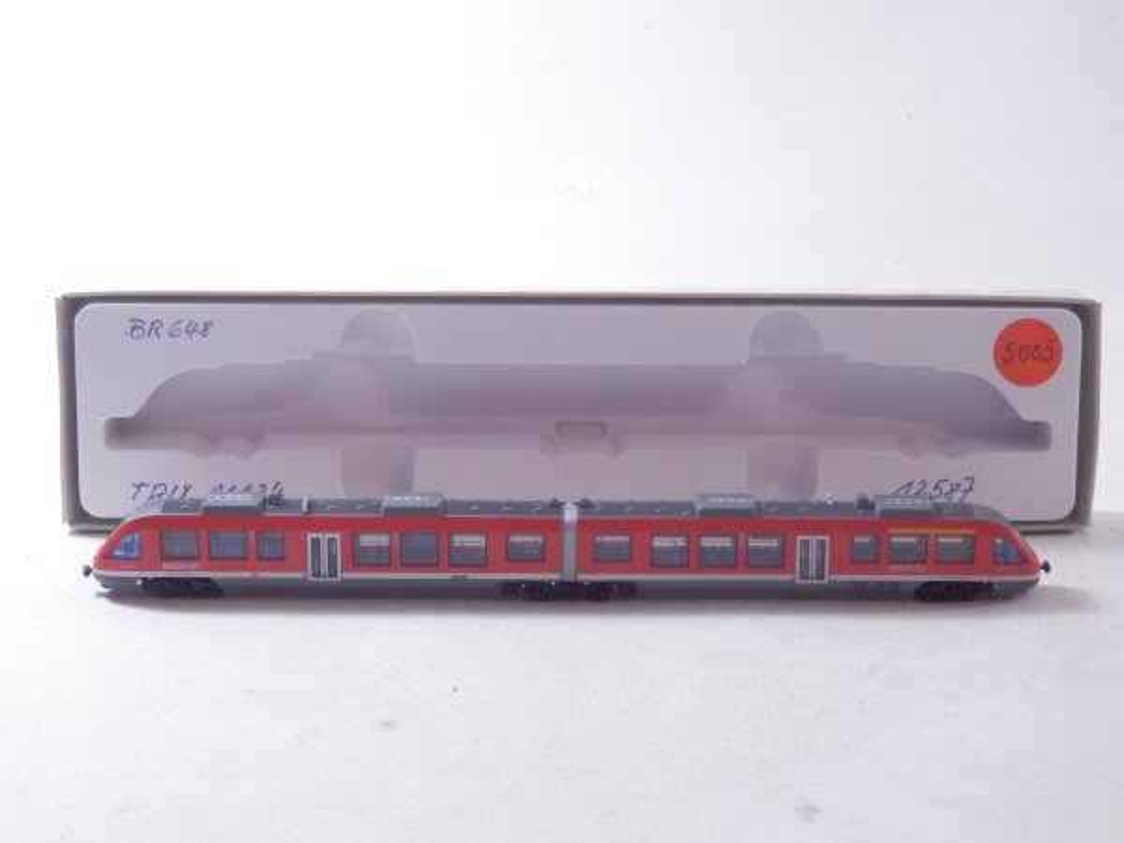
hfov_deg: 29.4
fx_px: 2143
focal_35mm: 66
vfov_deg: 22.3
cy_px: 422
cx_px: 562
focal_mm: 11.9
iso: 1000
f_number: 4.4
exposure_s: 1/160
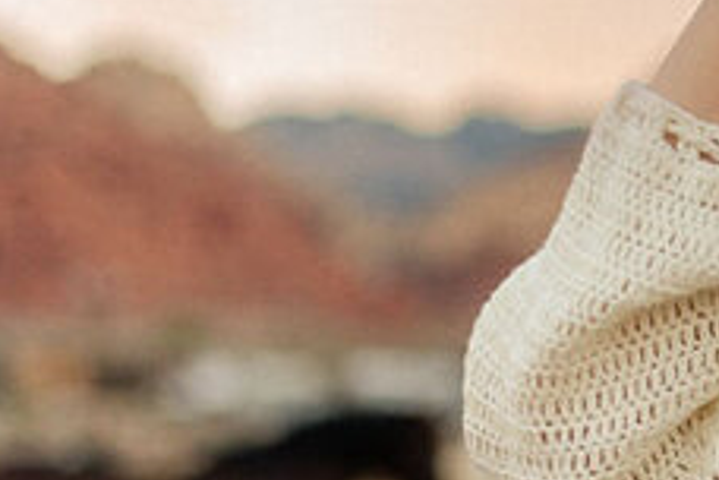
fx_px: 2456
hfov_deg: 15.1
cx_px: 1151
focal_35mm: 123
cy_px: 212
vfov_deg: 11.1
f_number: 1.4
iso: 320
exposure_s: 1/500
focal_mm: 35
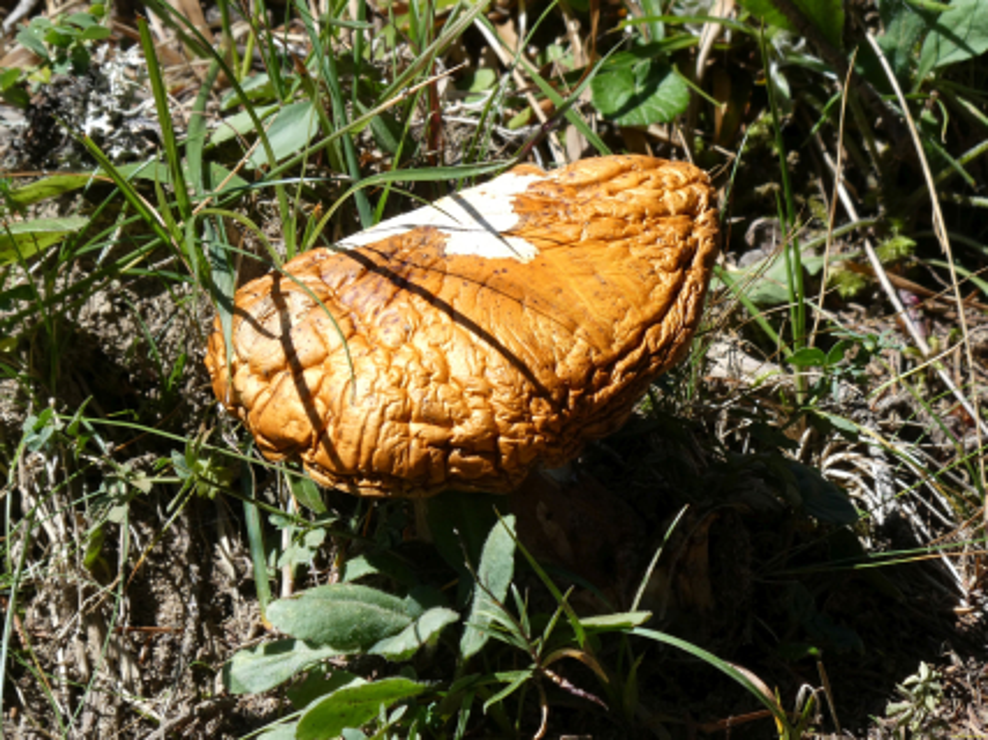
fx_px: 6106
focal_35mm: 214
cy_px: 370
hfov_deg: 9.3
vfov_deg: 6.9
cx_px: 494
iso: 80
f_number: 5.6
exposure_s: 1/250
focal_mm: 38.4
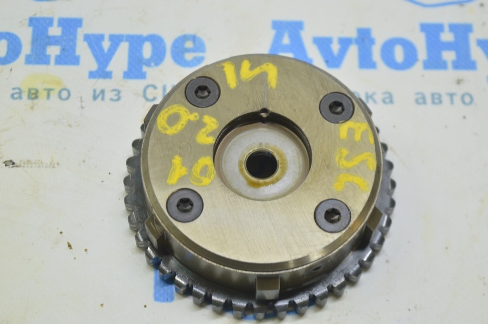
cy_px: 162
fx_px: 1117
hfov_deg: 24.6
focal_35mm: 82
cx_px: 244
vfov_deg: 16.5
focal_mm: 55
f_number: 5.6
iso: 400
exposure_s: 1/20
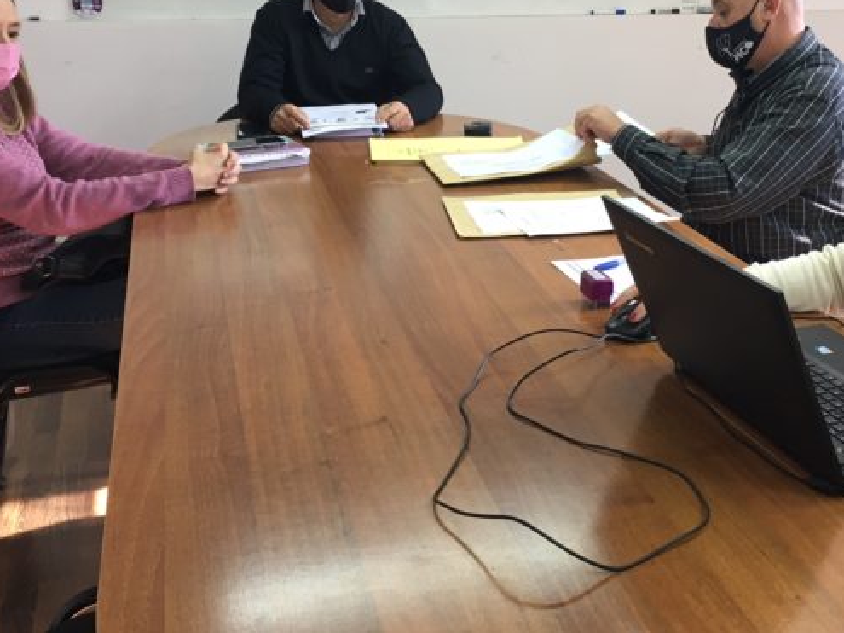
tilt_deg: -14.8
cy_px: 198
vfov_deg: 31.8
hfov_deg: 41.8
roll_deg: -1.8
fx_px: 1097
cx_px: 529
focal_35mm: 45
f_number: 2.2
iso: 100
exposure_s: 1/33
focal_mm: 4.15
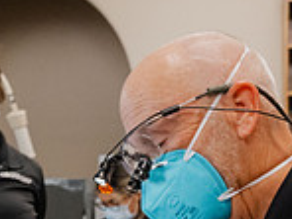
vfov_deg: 12.2
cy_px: 267
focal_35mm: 119
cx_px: 114
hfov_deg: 16.5
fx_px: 1004
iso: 4000
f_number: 8
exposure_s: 1/160
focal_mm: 31.5
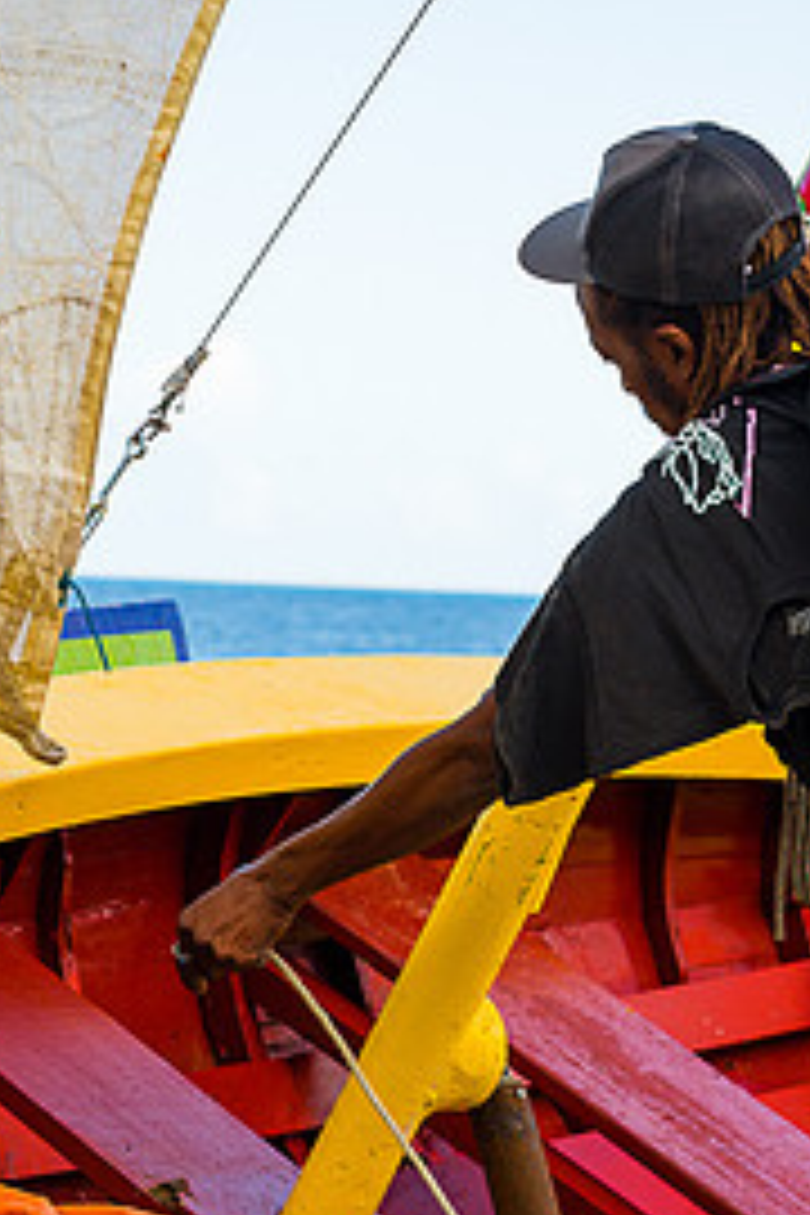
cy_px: 927
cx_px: 407
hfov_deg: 7.8
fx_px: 5906
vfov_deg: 11.7
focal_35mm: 175
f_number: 6.3
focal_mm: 70
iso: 180
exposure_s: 1/320
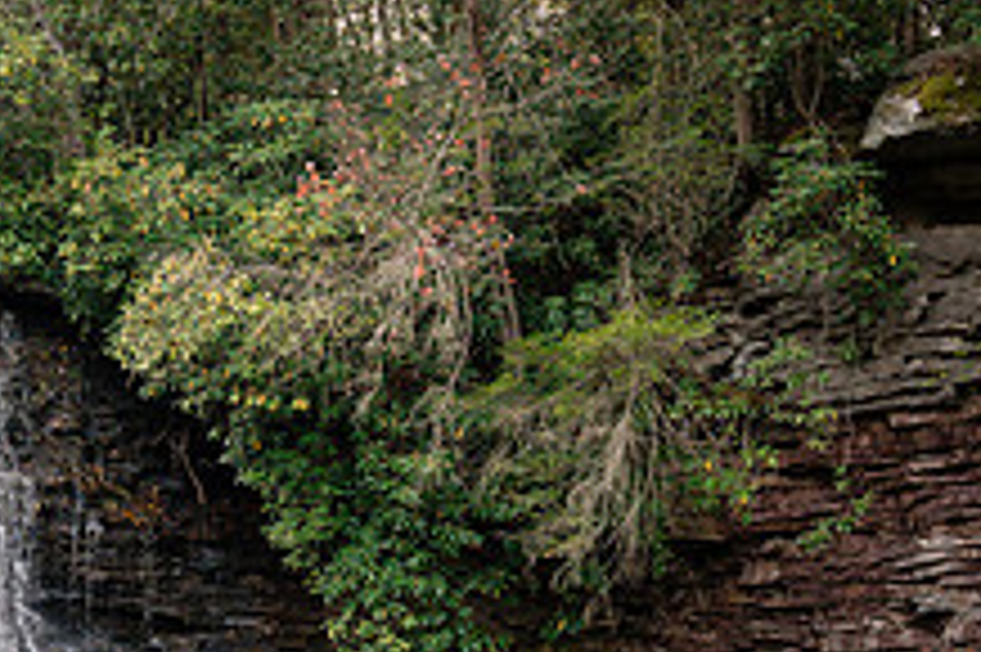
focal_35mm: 104
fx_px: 2832
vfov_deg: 12.7
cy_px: 834
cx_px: 378
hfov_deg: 19.6
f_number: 8
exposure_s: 1/125
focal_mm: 39
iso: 2000
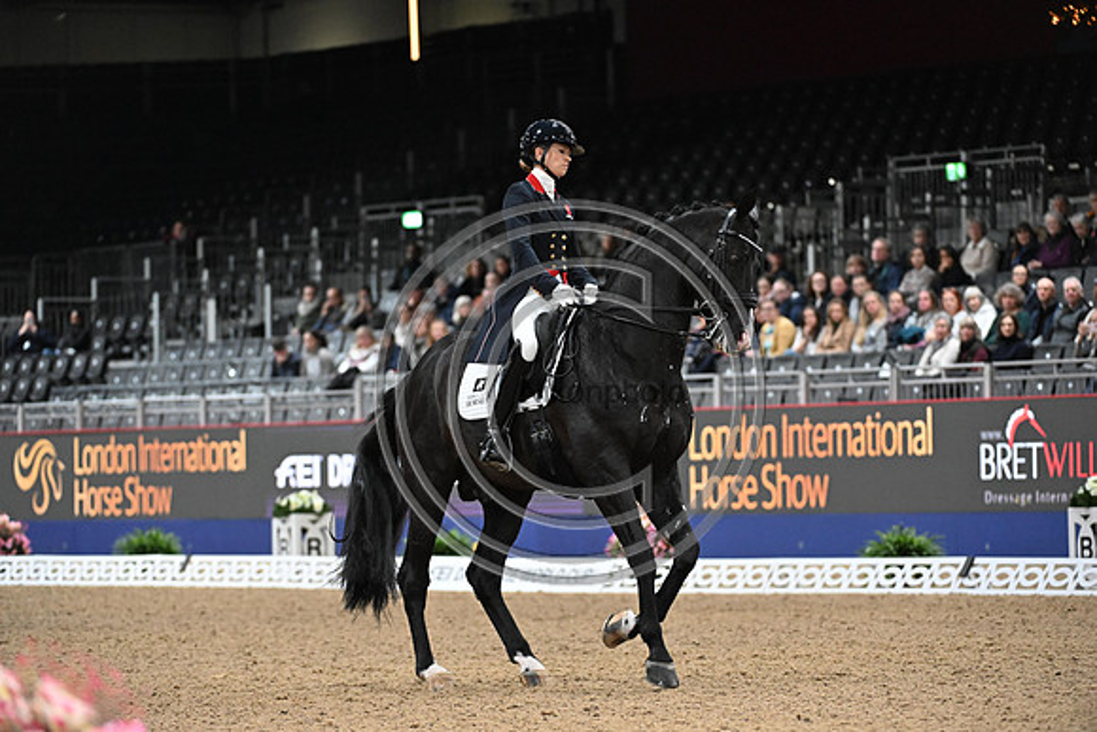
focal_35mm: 200
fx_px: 6096
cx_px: 548
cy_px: 366
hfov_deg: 10.3
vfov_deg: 6.9
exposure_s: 1/640
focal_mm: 200
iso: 6400
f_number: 4
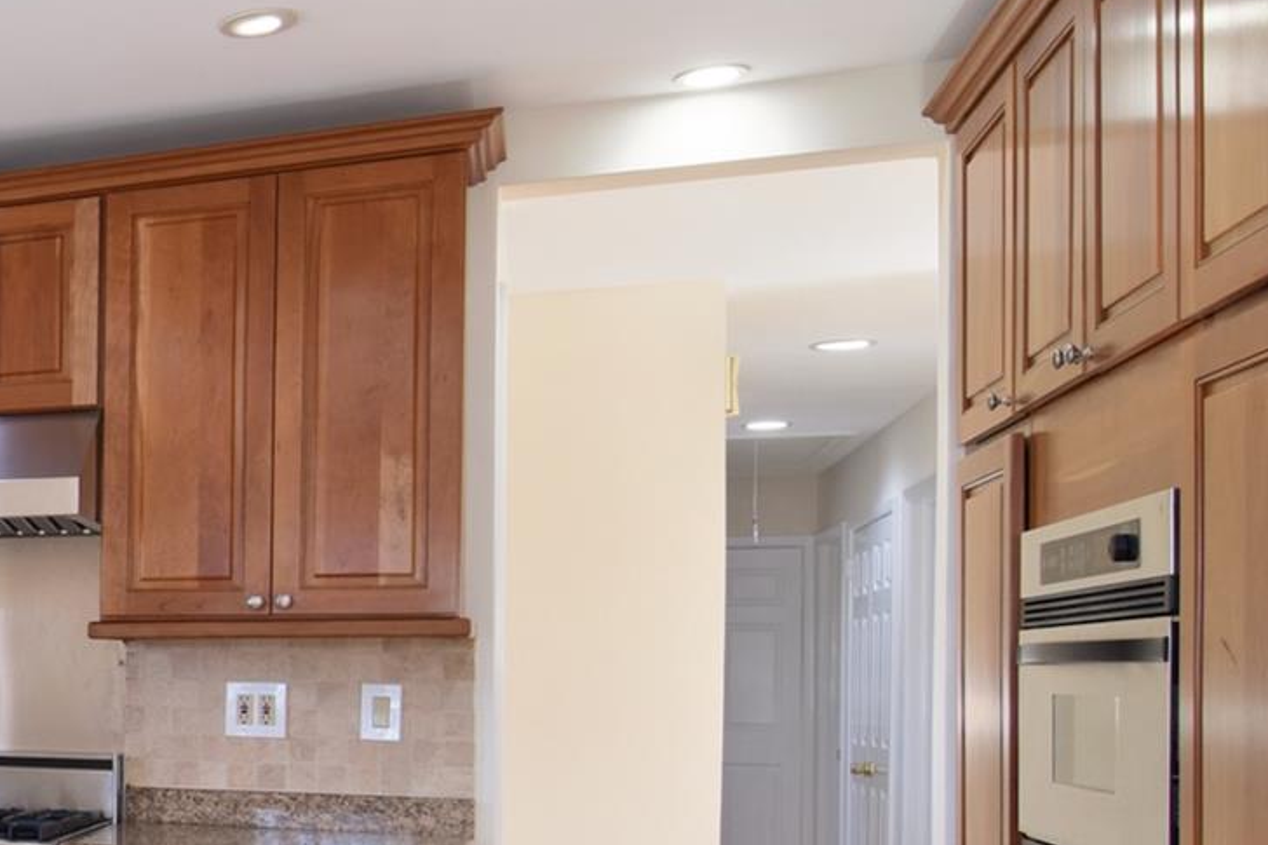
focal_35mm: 46
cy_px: 668
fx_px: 1634
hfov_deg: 30.9
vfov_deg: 28.4
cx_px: -460
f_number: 11
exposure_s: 1/40
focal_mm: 11
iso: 640
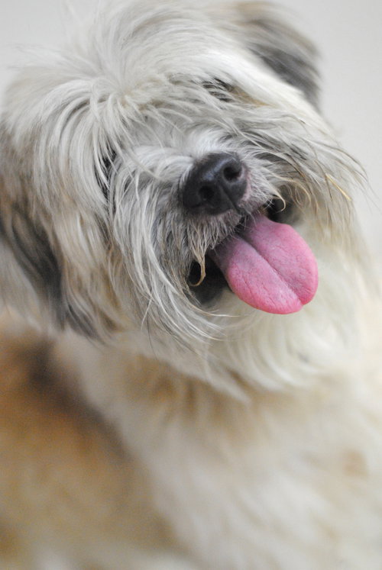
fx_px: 1190
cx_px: 191
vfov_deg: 27.0
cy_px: 285
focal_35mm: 75
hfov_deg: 18.2
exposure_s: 1/640
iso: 1600
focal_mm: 50
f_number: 2
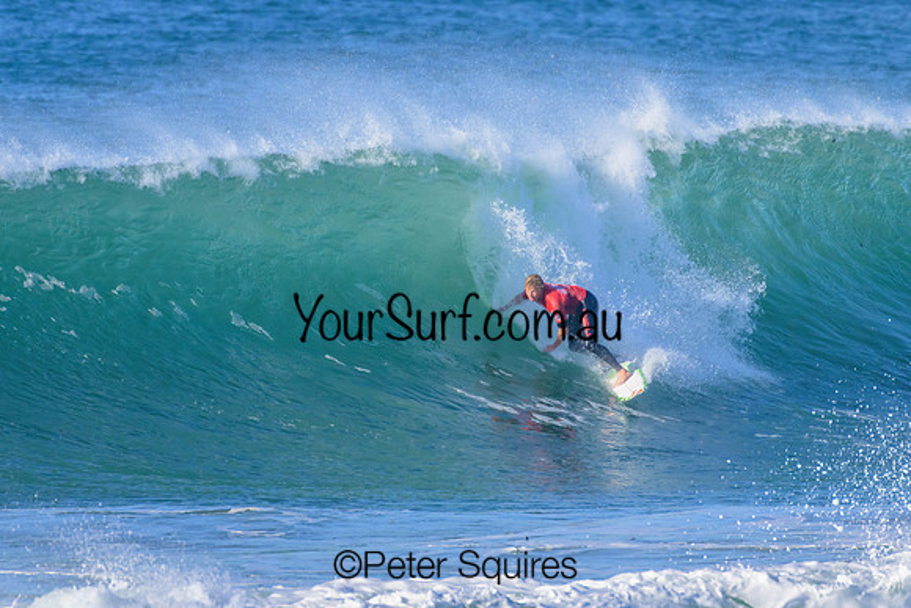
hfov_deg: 2.1
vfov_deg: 1.4
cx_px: 456
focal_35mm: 1000
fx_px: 25310
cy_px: 304
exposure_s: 1/2000
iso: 2000
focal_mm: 1000
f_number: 11
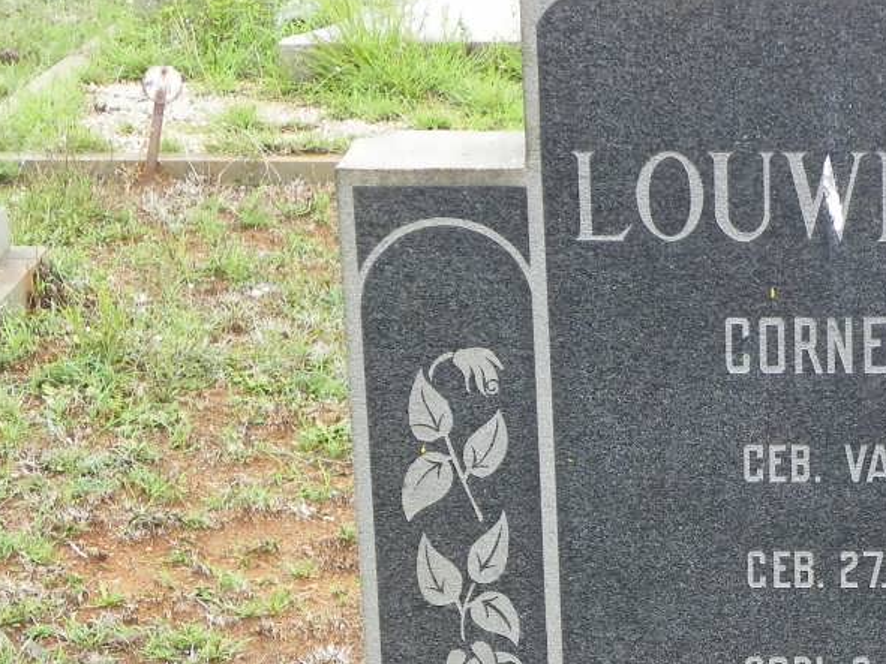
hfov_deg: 15.0
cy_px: 597
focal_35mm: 130
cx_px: 822
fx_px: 3327
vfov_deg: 11.3
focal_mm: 11.4
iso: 64
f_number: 3.5
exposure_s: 1/100
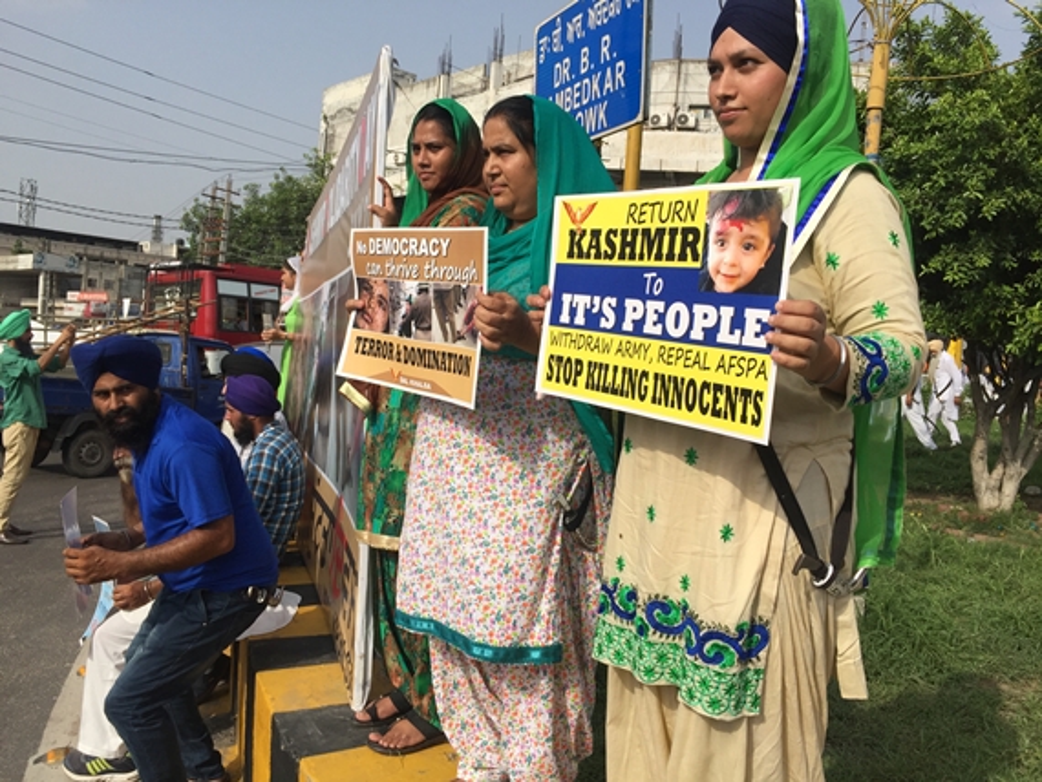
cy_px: 391
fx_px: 873
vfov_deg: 48.3
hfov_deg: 61.6
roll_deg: -6.4
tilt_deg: -2.3
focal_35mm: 29
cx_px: 521
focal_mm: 4.15
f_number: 2.2
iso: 32
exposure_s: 1/2475
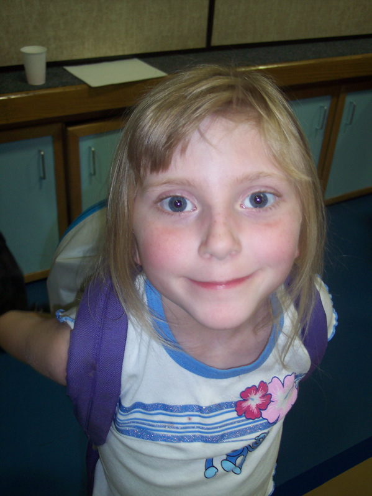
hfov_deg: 37.7
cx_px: 186
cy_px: 248
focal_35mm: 38
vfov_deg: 49.0
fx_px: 545
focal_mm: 8
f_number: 2.8
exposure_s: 1/30
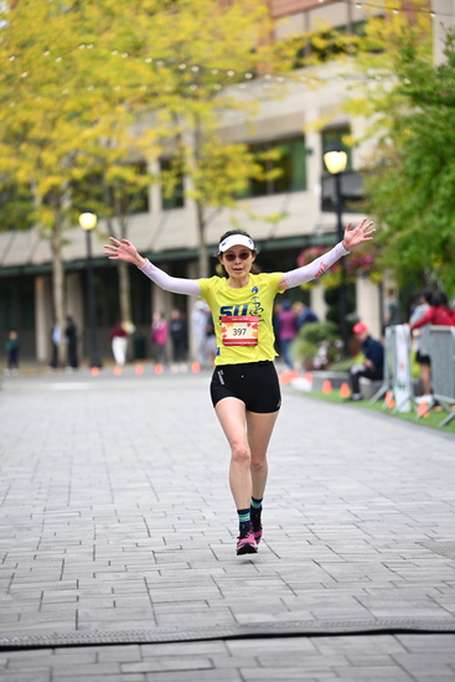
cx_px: 228
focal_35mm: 140
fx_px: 2652
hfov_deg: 9.8
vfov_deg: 14.6
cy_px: 341
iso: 1000
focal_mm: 140
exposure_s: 1/1600
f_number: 2.8
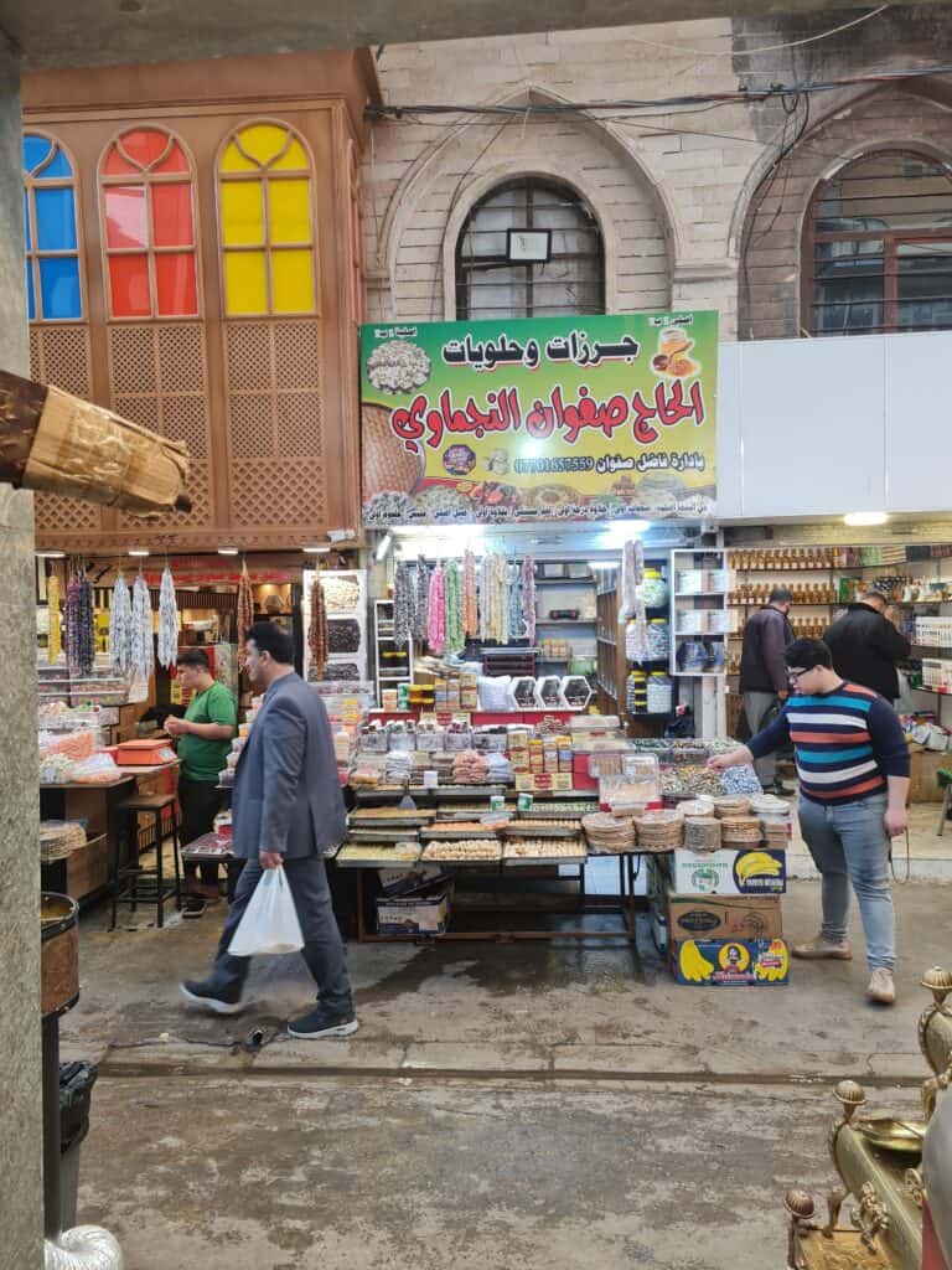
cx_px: 476
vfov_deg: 67.3
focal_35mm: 26
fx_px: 953
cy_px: 635
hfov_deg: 53.1
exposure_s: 1/100
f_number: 1.8
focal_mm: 5.4
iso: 64
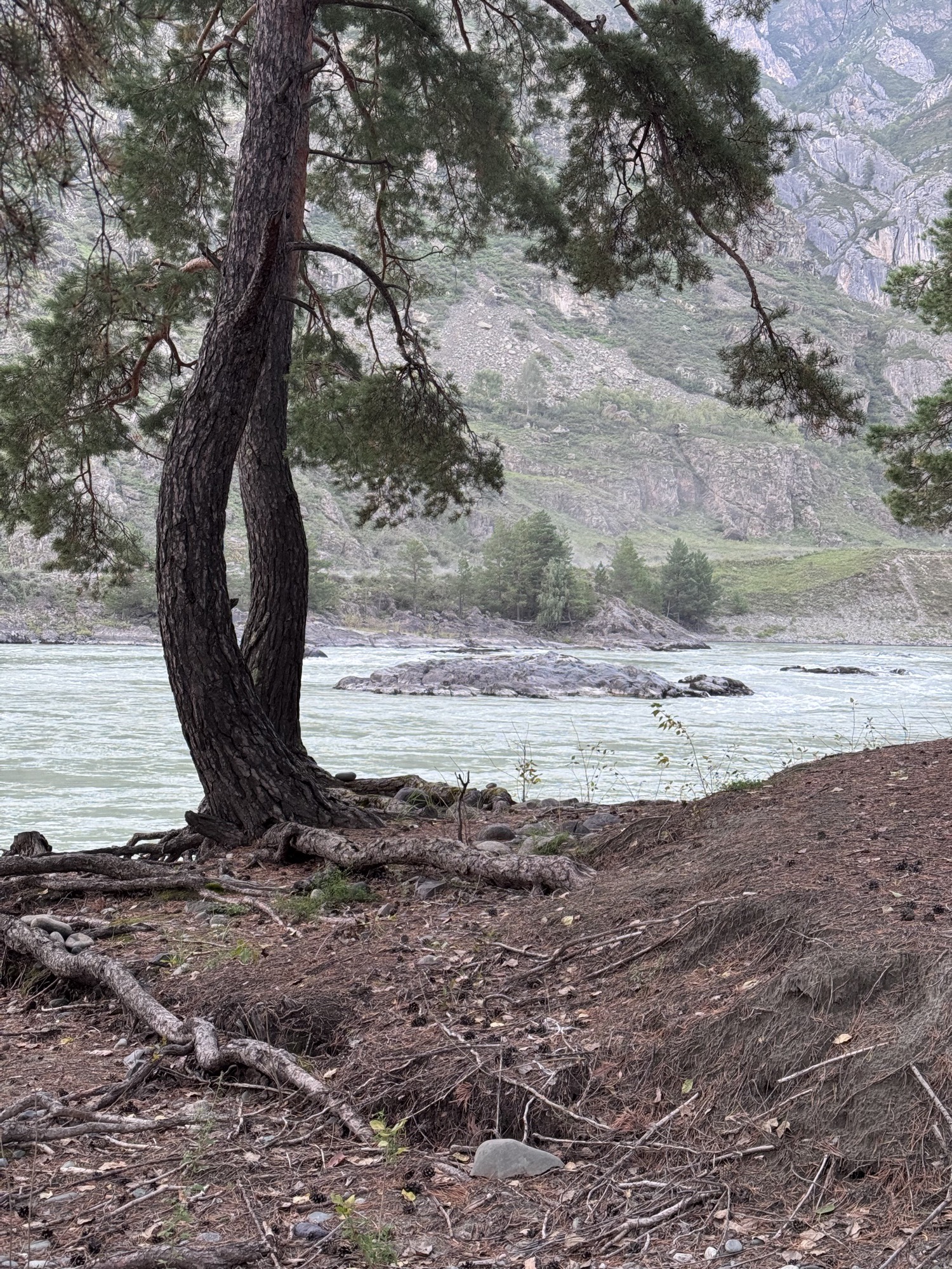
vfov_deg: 39.7
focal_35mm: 48
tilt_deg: -0.9
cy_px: 634
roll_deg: -3.1
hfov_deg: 30.3
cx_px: 476
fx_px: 1760
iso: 80
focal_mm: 6.76
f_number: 1.78
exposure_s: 1/121
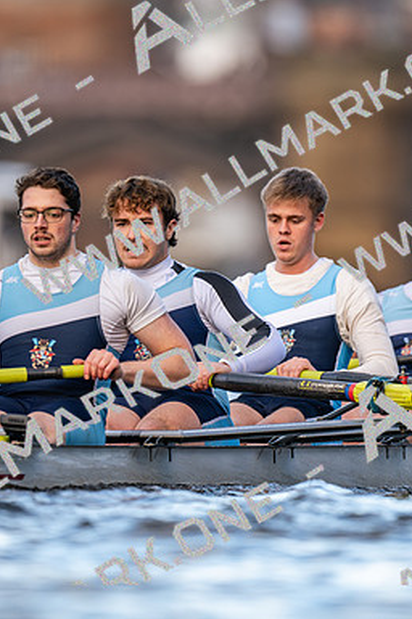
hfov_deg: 1.5
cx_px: 220
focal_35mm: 905
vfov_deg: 2.3
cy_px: 310
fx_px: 15563
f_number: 4
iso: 1400
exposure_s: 1/2500
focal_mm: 600
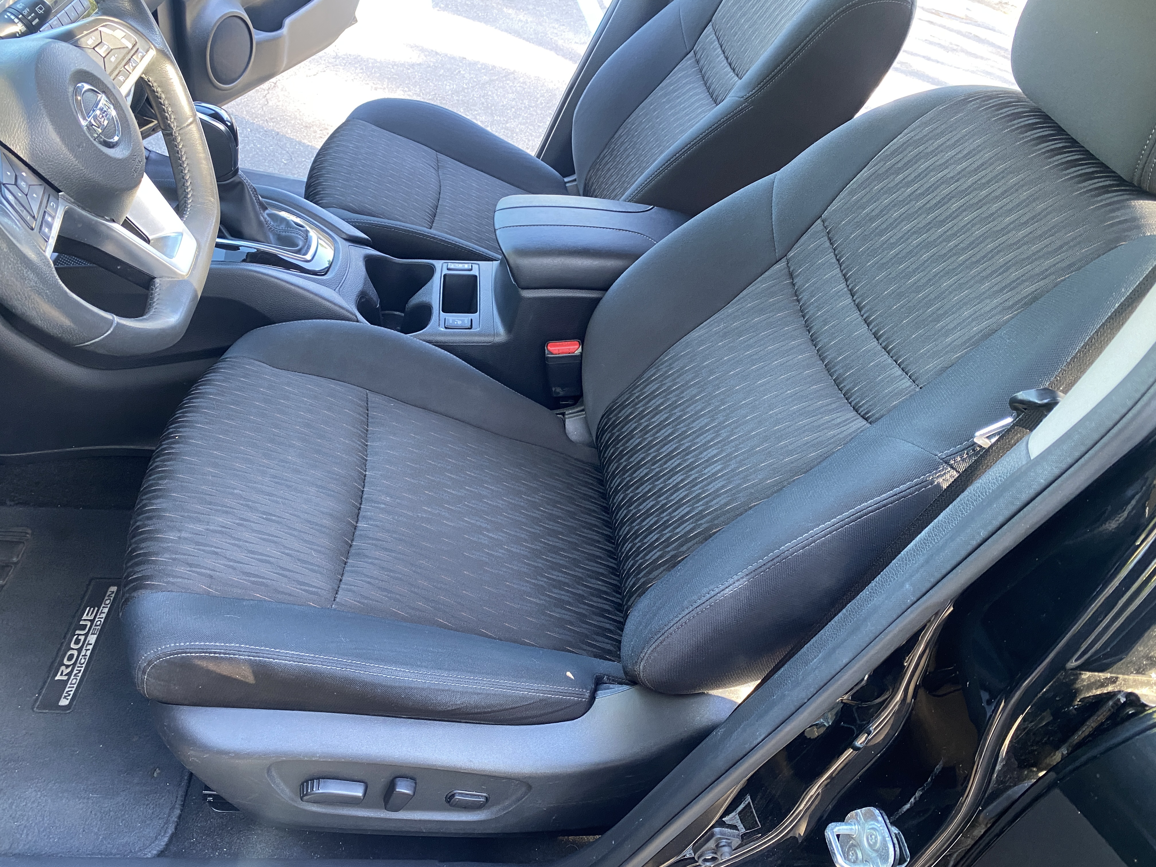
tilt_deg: -37.3
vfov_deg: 53.1
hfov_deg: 67.3
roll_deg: -19.2
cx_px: 578
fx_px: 868
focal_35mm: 26
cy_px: 434
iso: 200
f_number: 1.8
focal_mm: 4.25
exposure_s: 1/60
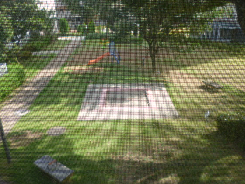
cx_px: 122
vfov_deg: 44.1
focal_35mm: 32
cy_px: 97
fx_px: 226
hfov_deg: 56.8
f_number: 3.1
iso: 100
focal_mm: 5
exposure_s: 1/160
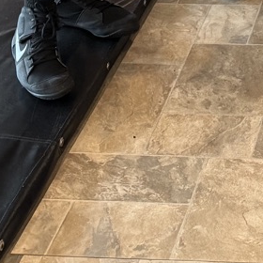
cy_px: -343
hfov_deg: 15.2
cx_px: 392
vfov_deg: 13.0
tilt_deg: -6.3
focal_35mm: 106
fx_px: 911
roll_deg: +2.6
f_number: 1.78
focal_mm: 6.76
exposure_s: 1/60
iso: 200
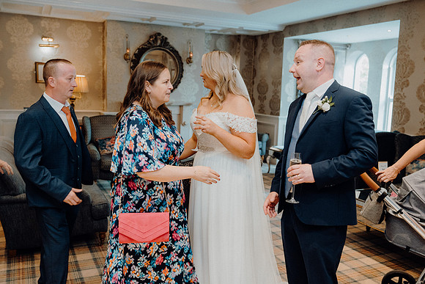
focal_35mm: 34
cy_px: 142
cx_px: 212
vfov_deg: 38.9
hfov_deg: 55.8
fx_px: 401
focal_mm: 34
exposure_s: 1/160
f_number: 3.5
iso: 2500
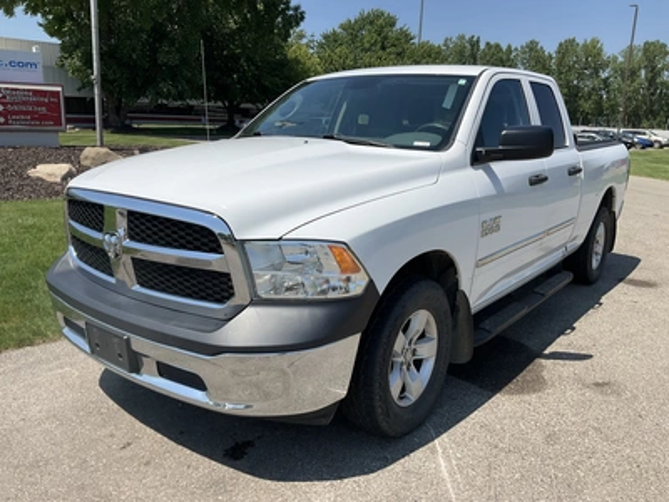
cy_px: 251
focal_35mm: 29
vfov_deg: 48.2
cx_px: 334
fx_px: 560
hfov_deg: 61.7
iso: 25
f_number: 1.8
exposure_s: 1/2538
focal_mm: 3
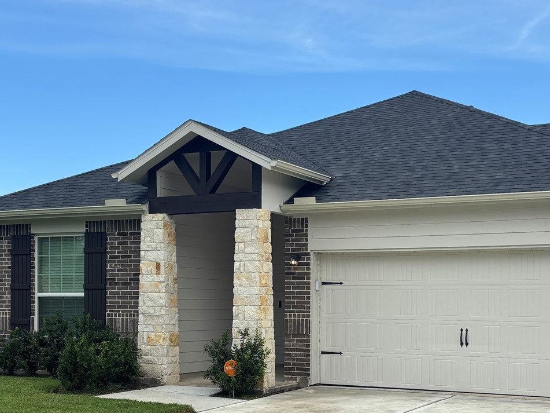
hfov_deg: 34.2
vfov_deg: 25.7
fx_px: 890
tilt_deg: -2.0
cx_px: 330
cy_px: 318
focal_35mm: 56
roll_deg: -0.4
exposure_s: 1/2451
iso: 50
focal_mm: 5.96
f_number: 1.6
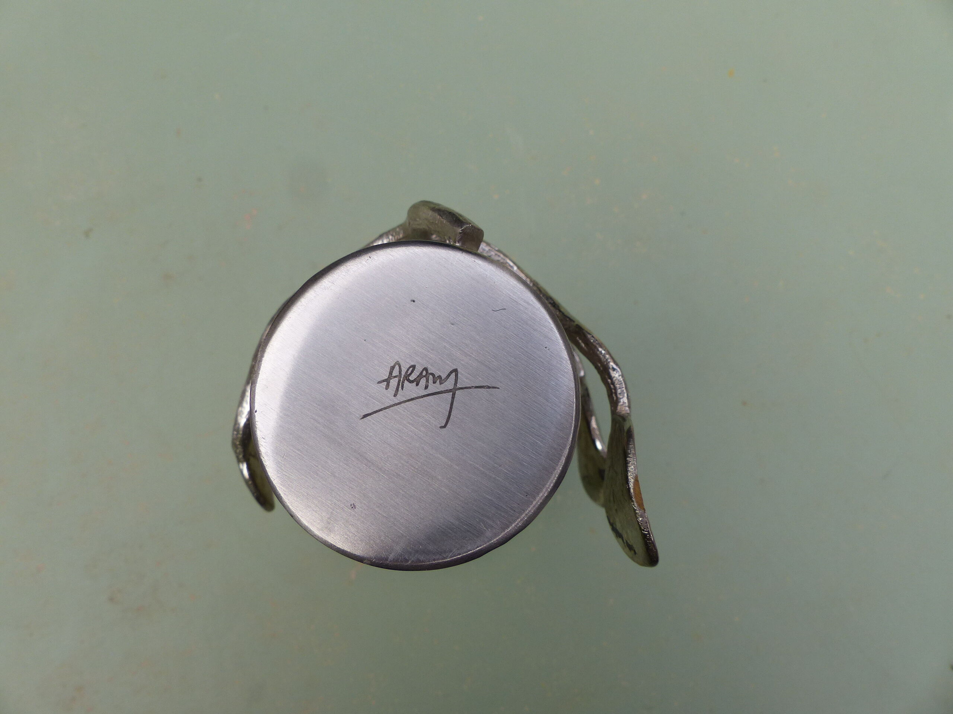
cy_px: 357
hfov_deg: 69.4
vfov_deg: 54.9
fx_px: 688
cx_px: 476
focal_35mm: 25
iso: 100
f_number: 4
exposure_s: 1/320
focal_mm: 4.5
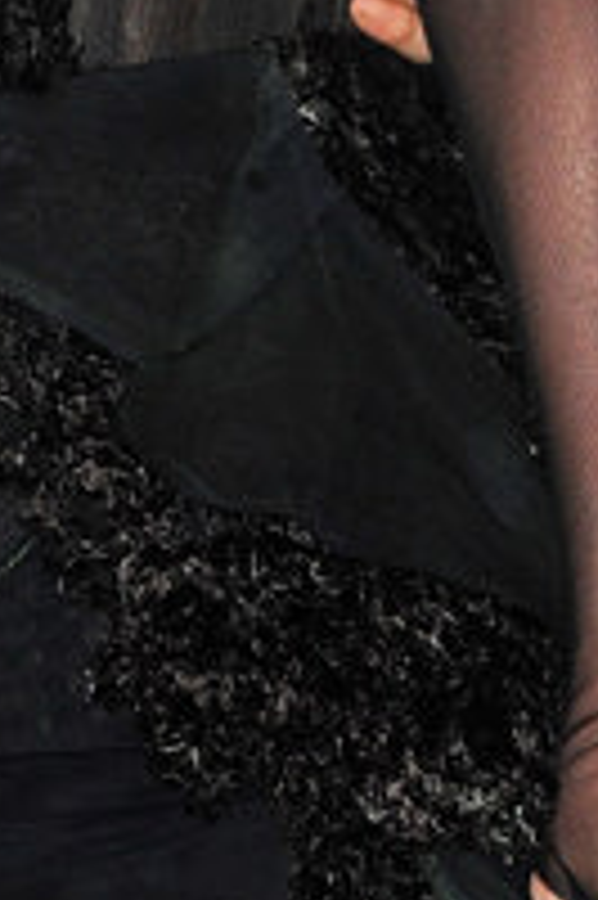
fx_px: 8635
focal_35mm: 346
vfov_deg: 6.0
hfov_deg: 3.9
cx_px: -540
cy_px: 353
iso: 800
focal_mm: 72
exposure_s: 1/250
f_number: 7.1
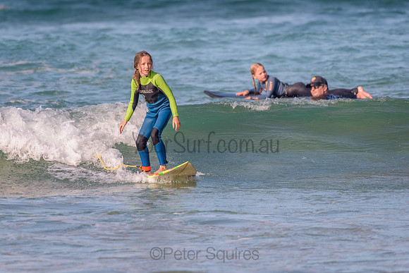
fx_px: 6970
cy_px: 106
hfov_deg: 3.4
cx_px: 158
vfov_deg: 2.2
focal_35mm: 613
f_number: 5.6
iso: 250
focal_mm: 500
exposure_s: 1/2000
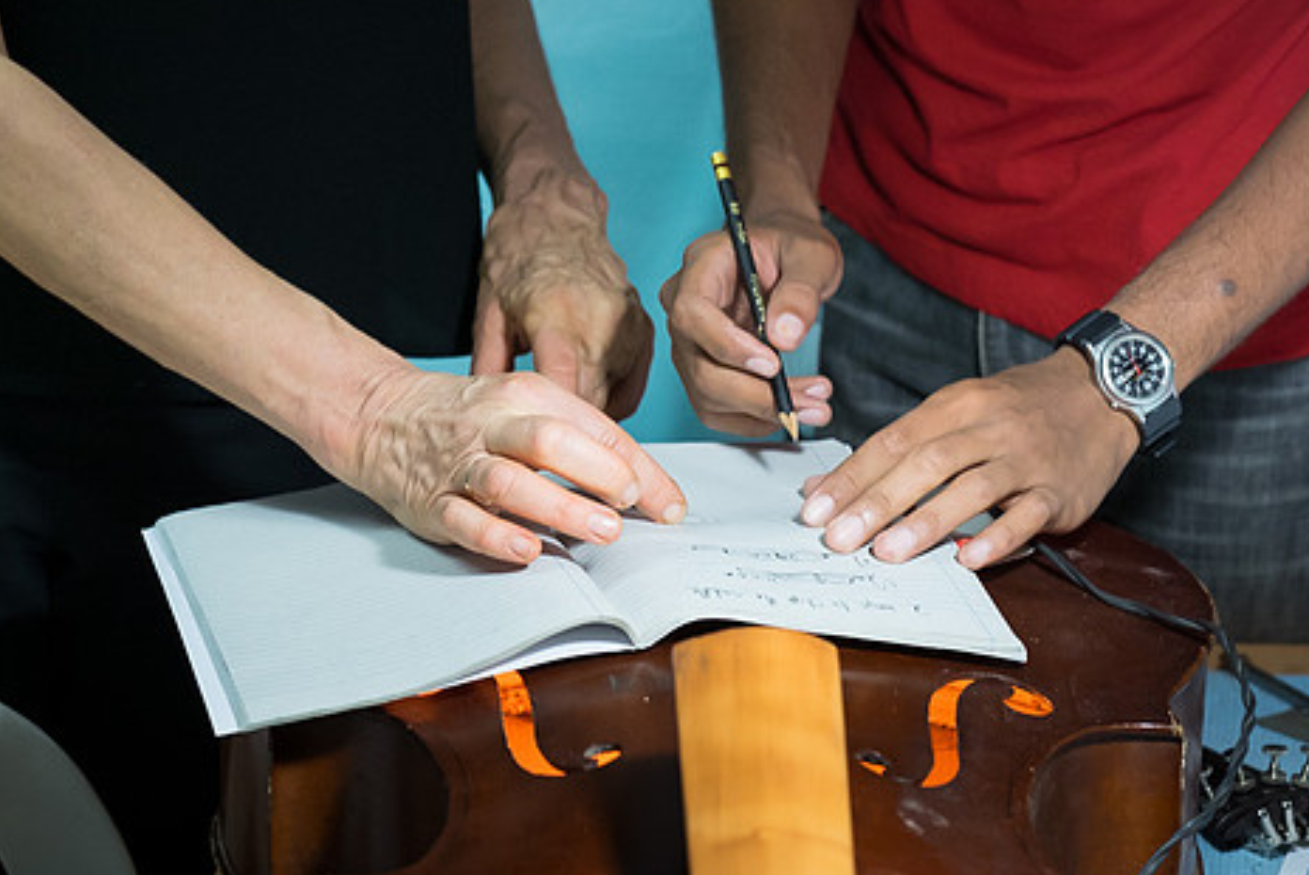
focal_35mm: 105
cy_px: 391
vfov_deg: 13.1
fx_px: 3820
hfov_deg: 19.4
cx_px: 544
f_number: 4
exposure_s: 1/60
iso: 2500
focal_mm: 56
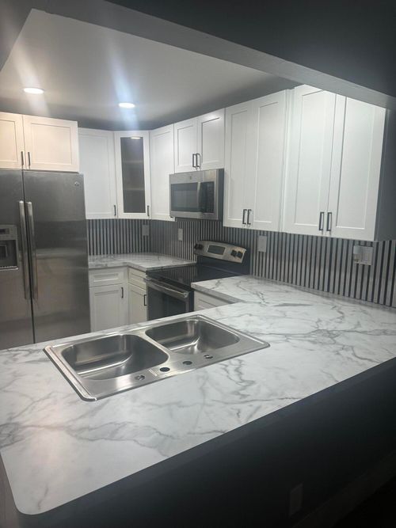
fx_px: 366
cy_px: 264
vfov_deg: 71.6
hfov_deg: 56.8
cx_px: 198
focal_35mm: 24
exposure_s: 1/120
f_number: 1.78
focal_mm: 6.86
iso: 100
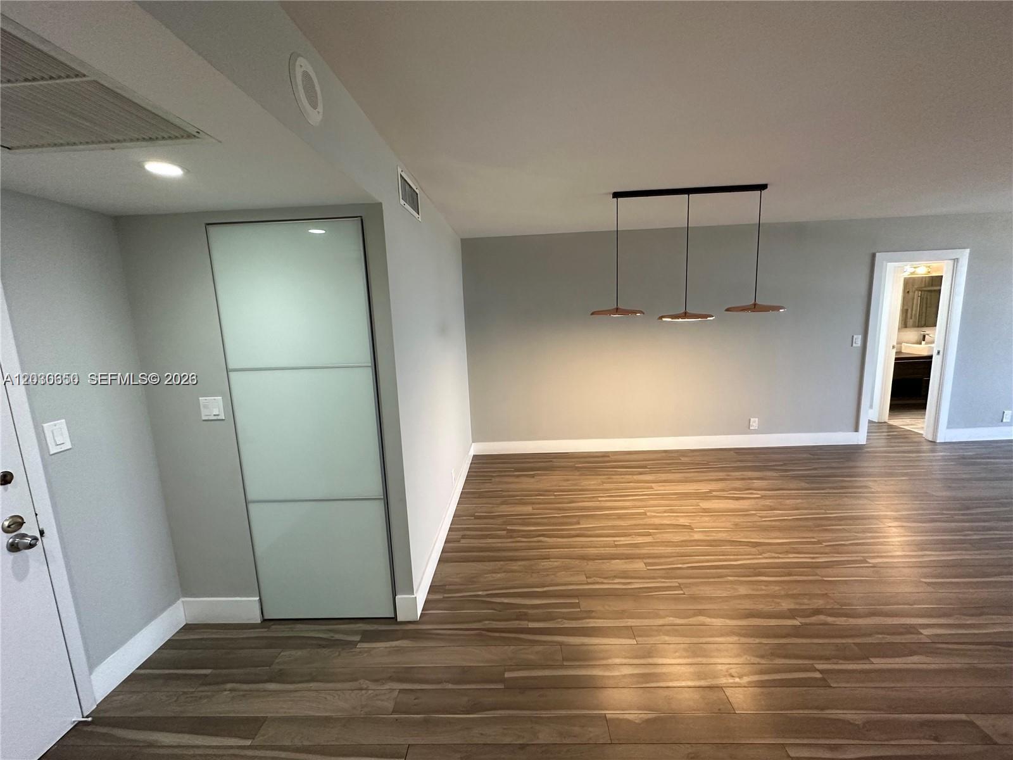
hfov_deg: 102.1
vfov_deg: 85.7
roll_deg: +2.8
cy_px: 380
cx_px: 506
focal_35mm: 14
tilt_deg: -8.7
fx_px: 410
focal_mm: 2.22
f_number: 2.2
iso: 320
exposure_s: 1/120
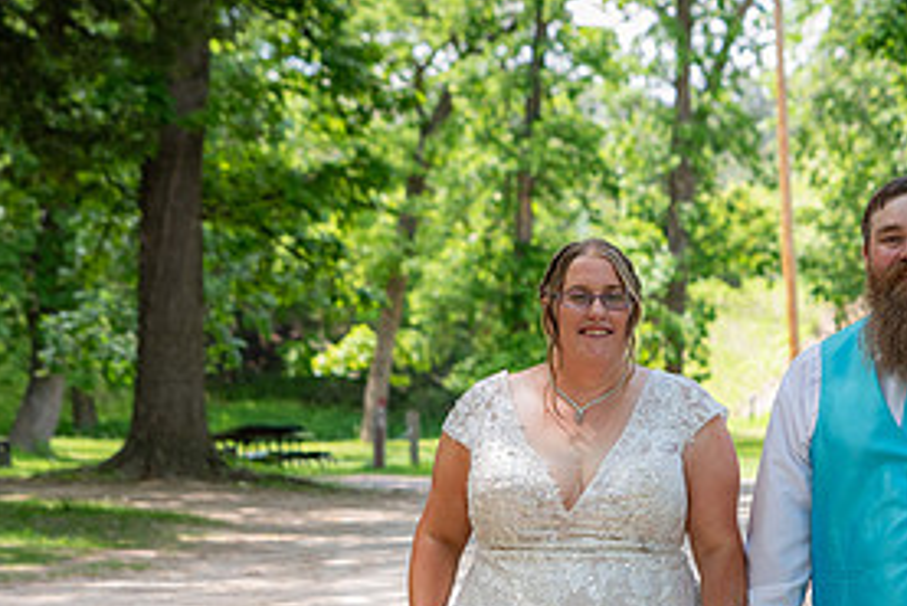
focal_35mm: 185
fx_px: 4663
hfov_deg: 11.0
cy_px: 415
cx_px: 827
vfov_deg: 7.4
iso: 200
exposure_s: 1/160
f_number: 4
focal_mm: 65
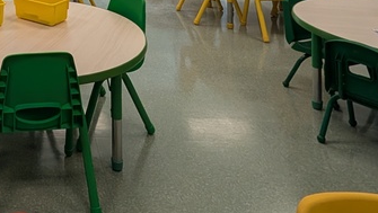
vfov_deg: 23.0
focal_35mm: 40
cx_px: -11
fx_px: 401
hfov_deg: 42.5
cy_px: -121
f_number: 1.7
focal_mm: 2.02
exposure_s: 1/141
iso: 47
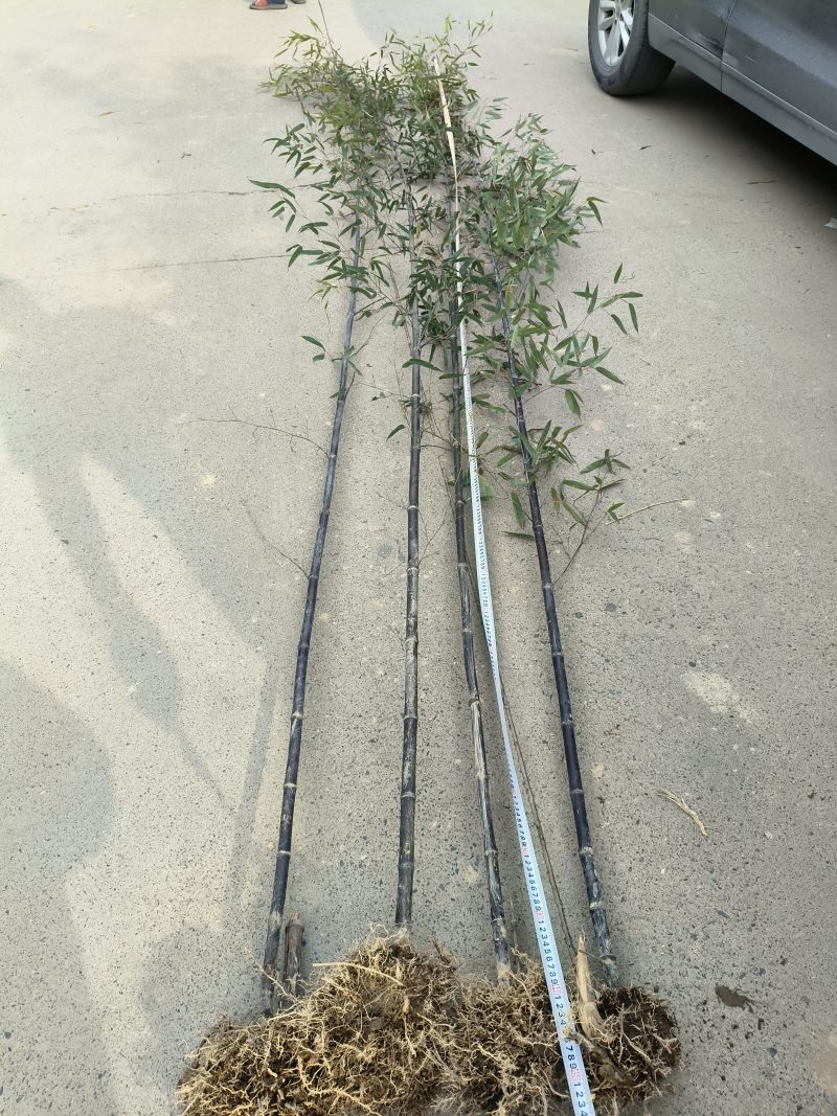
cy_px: 558
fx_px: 838
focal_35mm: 26
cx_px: 418
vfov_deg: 67.3
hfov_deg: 53.1
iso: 80
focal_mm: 4.84
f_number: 1.8
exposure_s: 1/427
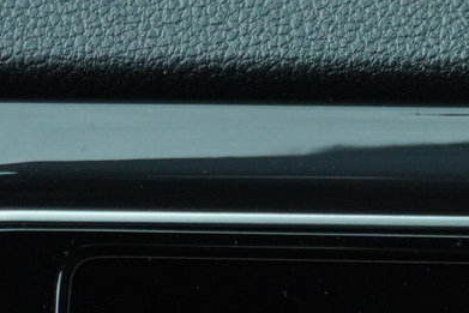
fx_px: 3904
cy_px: 789
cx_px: 1026
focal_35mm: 300
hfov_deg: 6.6
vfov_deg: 4.5
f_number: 5.6
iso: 800
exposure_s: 1/60
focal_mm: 39
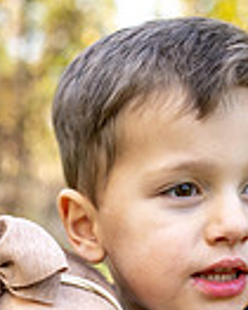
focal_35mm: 113
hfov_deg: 13.4
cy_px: 485
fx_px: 1036
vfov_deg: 15.5
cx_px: -19
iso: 160
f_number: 2.8
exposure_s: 1/160
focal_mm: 35
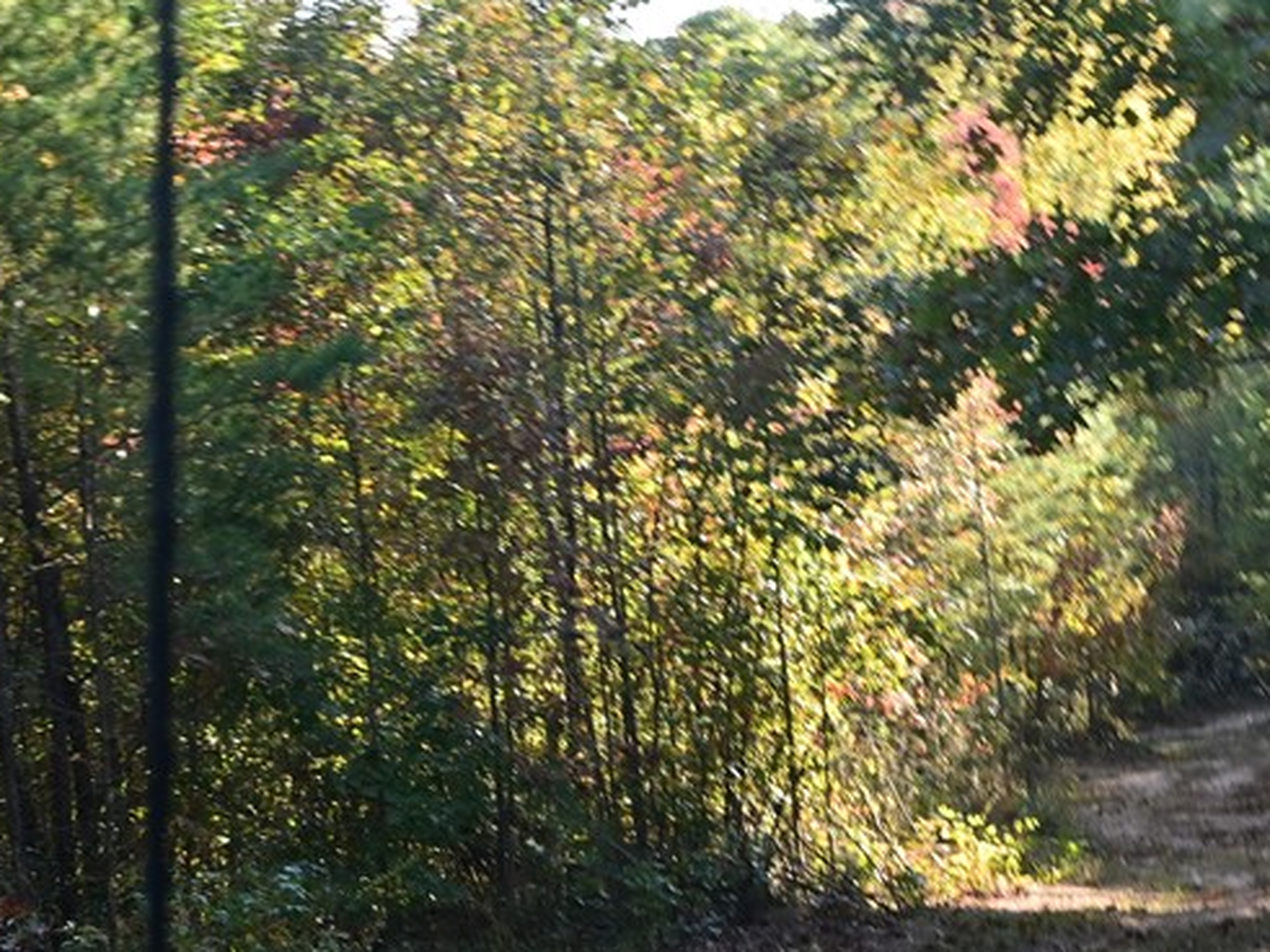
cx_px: 745
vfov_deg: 14.7
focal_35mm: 101
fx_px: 3687
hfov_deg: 19.5
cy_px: 704
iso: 400
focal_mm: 31.5
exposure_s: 1/60
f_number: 11
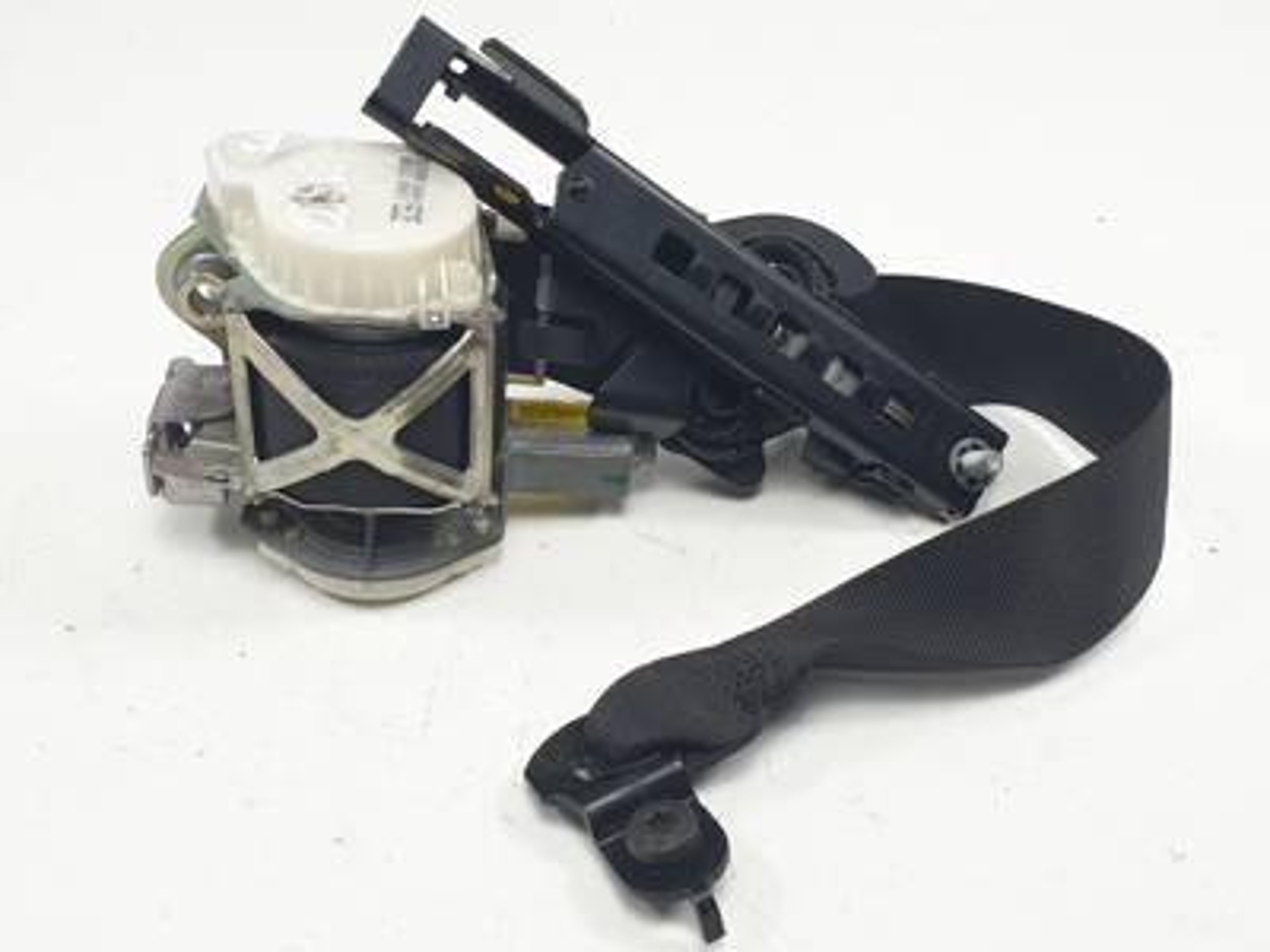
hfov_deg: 67.3
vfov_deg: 53.1
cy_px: 476
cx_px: 635
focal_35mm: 26
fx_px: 954
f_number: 2.4
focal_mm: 4.3
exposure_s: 1/163
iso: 50
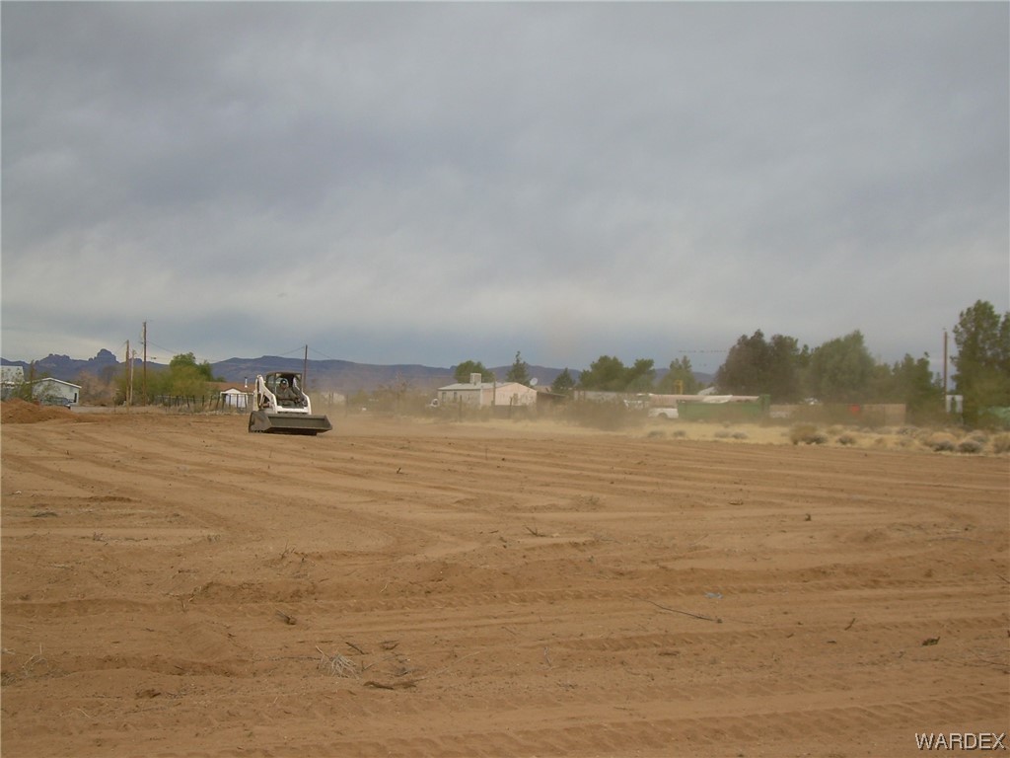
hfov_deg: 36.2
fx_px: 1546
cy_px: 379
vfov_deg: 27.5
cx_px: 505
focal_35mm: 53
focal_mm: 8.9
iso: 50
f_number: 3.2
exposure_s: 1/420
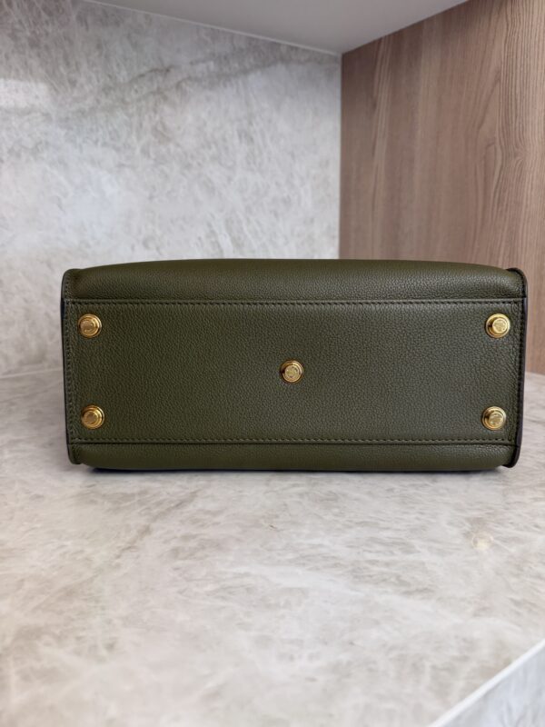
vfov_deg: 71.6
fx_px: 504
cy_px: 364
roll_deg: +0.6
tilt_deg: -14.2
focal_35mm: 24
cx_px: 272
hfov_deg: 56.8
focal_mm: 6.76
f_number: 1.78
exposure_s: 1/120
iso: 64
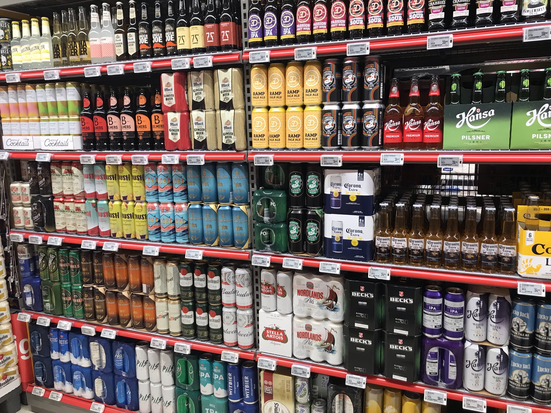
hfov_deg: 63.4
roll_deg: +2.4
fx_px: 446
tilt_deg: -10.4
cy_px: 206
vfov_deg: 49.7
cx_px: 276
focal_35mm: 28
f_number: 1.8
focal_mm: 3.99
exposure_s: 1/33
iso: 25
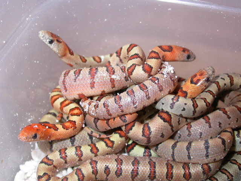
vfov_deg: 24.8
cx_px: 120
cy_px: 90
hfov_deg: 32.7
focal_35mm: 59
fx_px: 411
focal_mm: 12.2
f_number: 3
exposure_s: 1/60
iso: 100
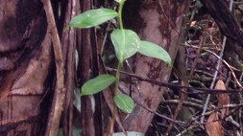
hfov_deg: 11.5
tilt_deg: -1.1
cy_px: -240
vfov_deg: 6.3
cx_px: 352
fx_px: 1166
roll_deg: +0.8
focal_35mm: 181
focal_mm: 4.28
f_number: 2.4
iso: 50
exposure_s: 1/40
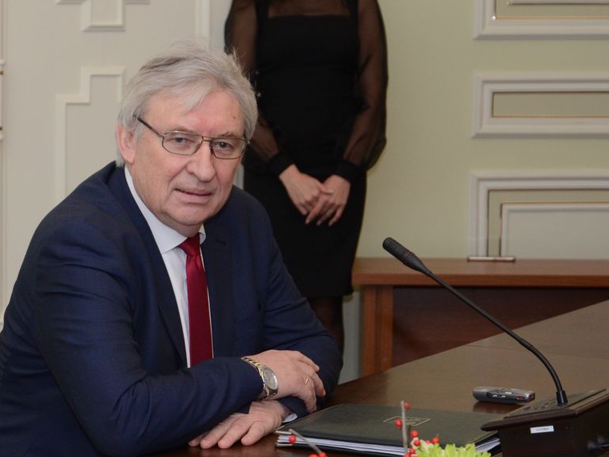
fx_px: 2091
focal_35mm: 119
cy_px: 221
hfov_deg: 16.5
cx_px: 186
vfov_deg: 12.5
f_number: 4.8
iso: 1000
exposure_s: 1/200
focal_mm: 45
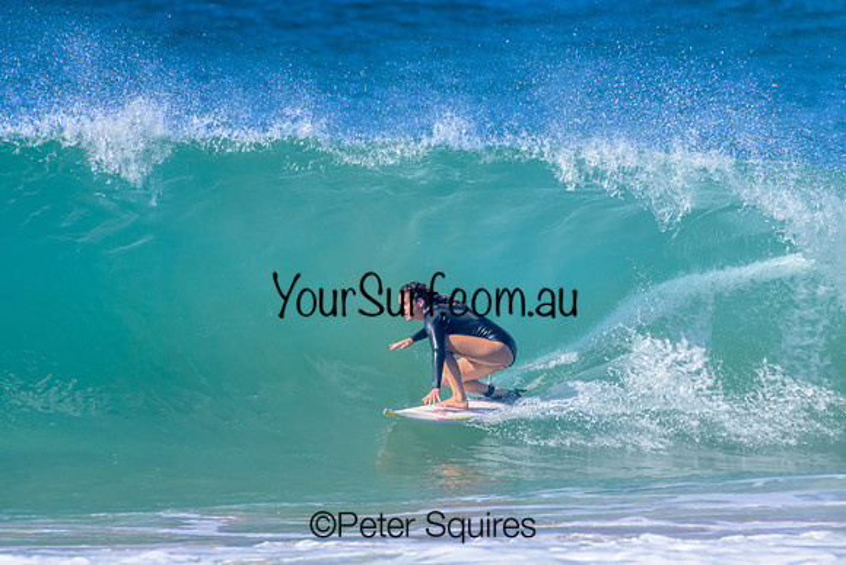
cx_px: 423
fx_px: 23504
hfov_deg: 2.1
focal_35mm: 1000
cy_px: 282
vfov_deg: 1.4
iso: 1250
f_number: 11
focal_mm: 1000
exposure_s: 1/2000
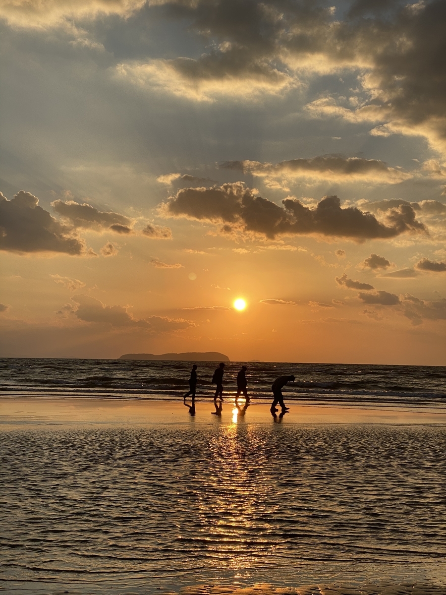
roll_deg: -0.8
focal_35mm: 52
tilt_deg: +5.0
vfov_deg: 36.8
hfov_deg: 28.0
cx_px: 223
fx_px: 893
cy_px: 298
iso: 20
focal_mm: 6
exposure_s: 1/1653
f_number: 2
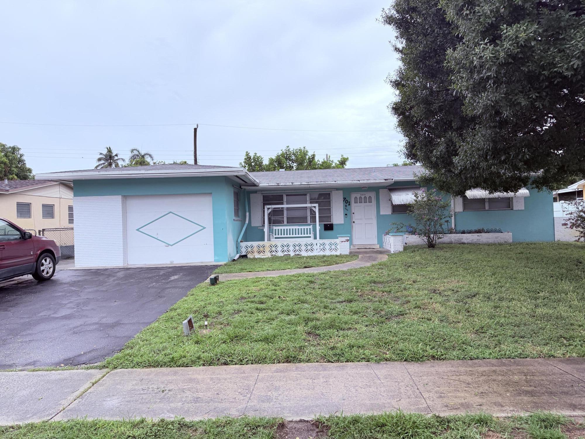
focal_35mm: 24
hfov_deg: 71.6
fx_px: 406
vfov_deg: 56.8
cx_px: 292
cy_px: 220
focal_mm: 6.76
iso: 100
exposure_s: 1/1139
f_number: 1.78
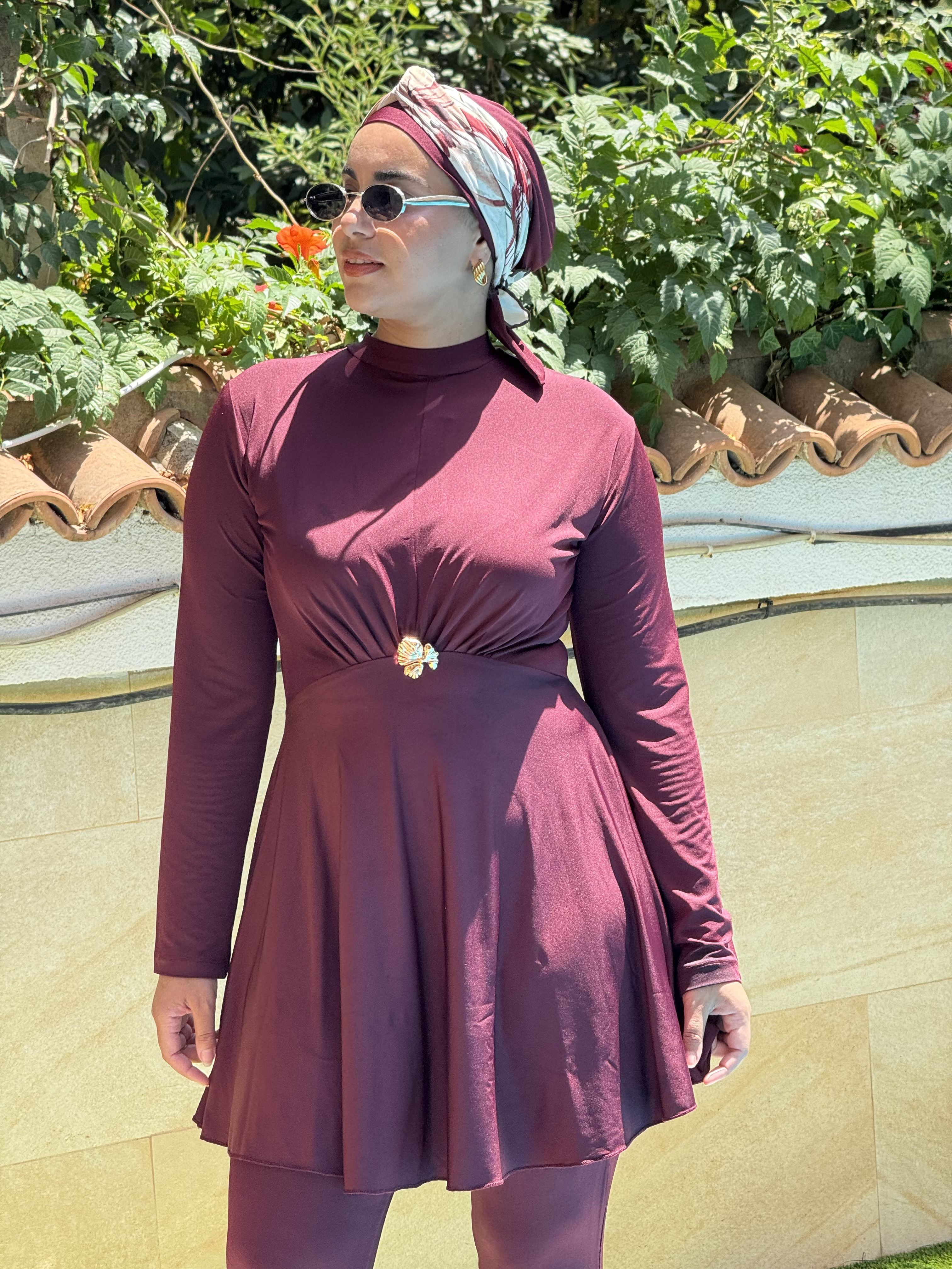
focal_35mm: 120
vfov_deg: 16.4
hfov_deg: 12.3
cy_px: 634
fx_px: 4400
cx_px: 476
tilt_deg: -5.5
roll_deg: +2.8
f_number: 2.8
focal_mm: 15.66
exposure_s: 1/225
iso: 50
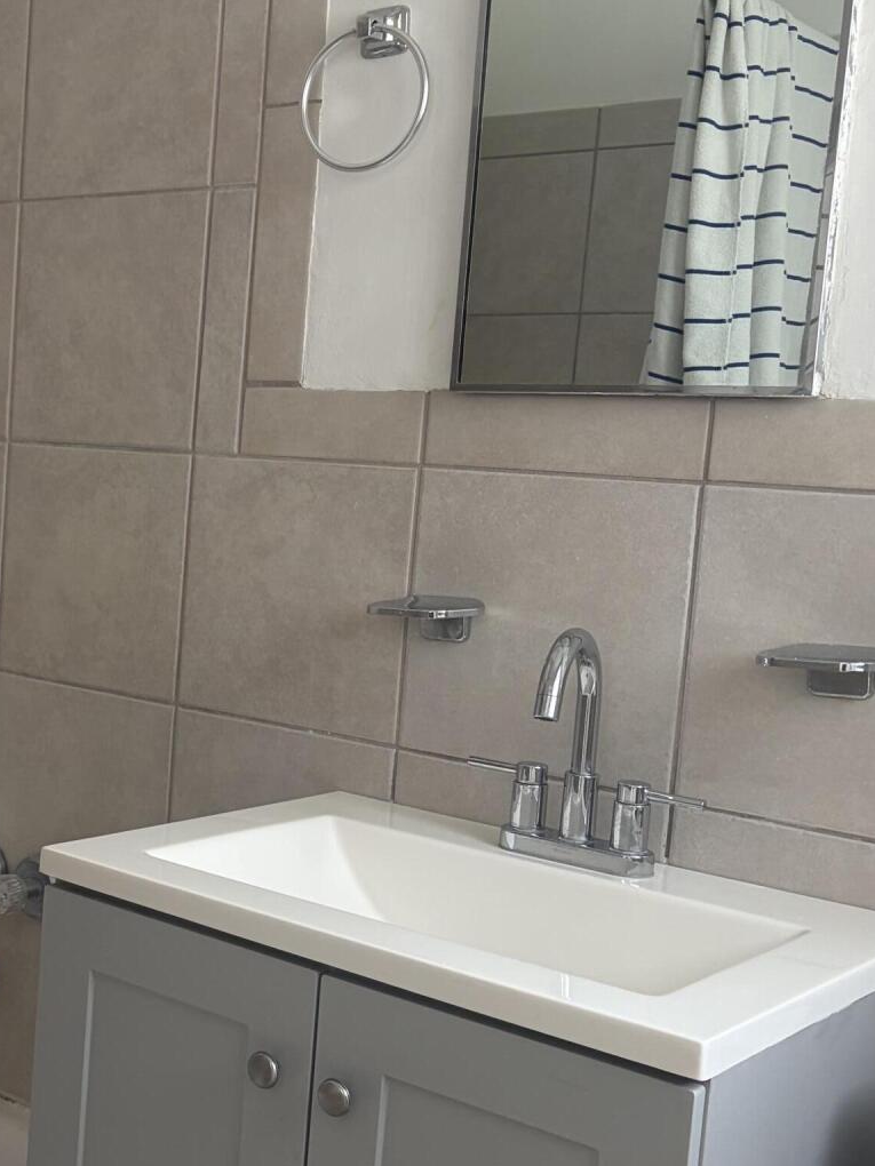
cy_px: 630
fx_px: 1719
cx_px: 42
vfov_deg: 37.5
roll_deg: -3.6
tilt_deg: -5.5
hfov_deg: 27.3
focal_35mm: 51
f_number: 1.6
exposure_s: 1/60
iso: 100
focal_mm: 5.96
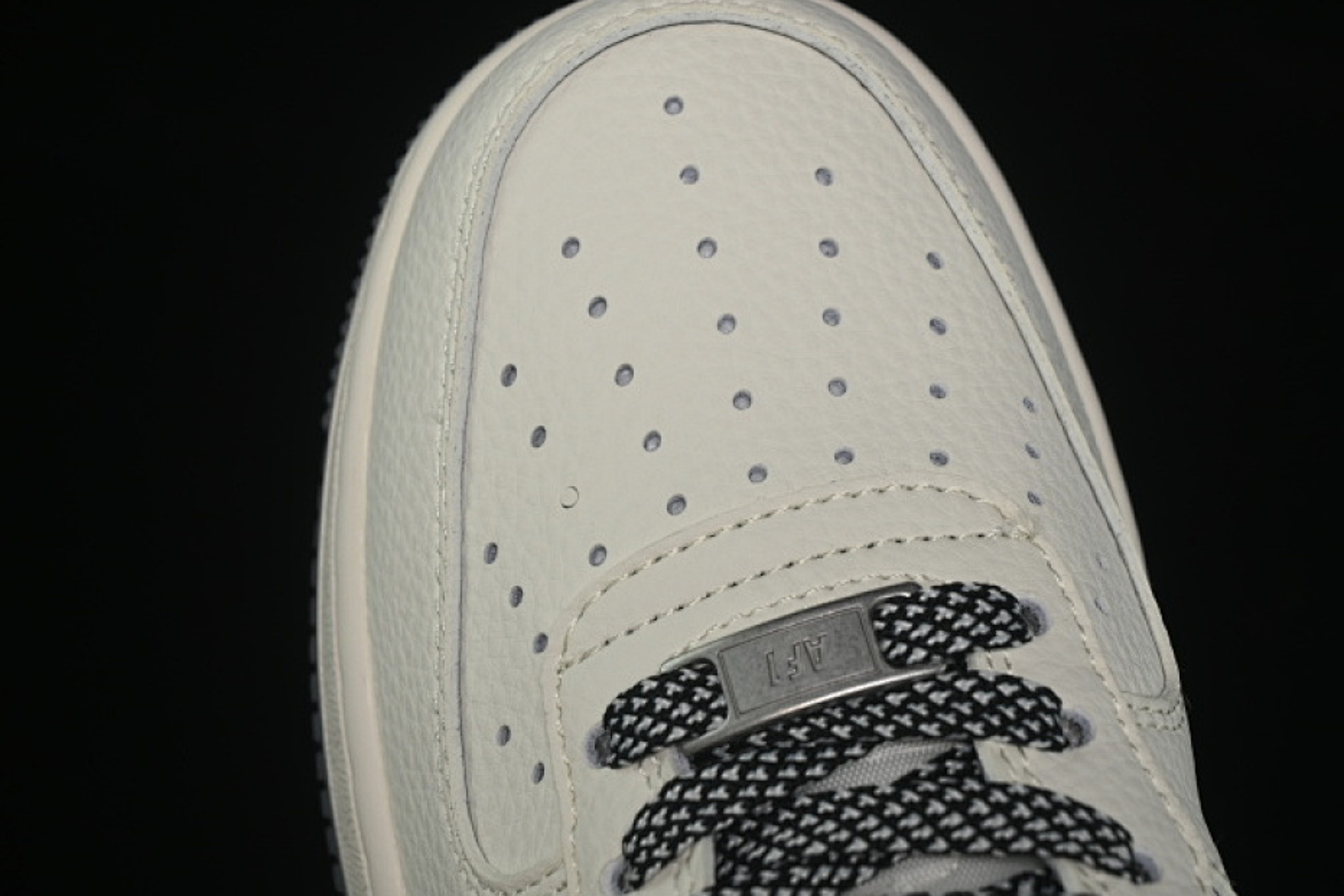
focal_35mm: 87
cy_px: 444
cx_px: 751
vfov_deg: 15.7
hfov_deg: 23.4
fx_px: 3248
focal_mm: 50
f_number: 7.1
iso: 160
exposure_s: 1/50
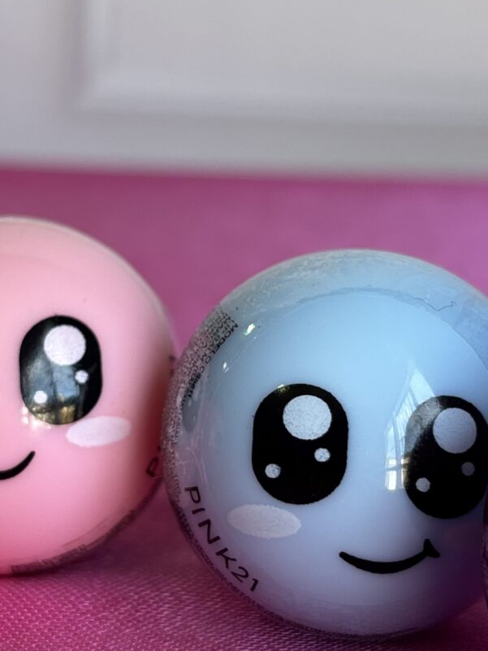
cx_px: 182
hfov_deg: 17.7
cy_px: 333
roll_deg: -1.2
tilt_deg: -14.2
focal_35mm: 83
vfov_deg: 23.6
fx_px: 1561
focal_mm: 5.96
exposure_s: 1/121
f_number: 1.6
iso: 50
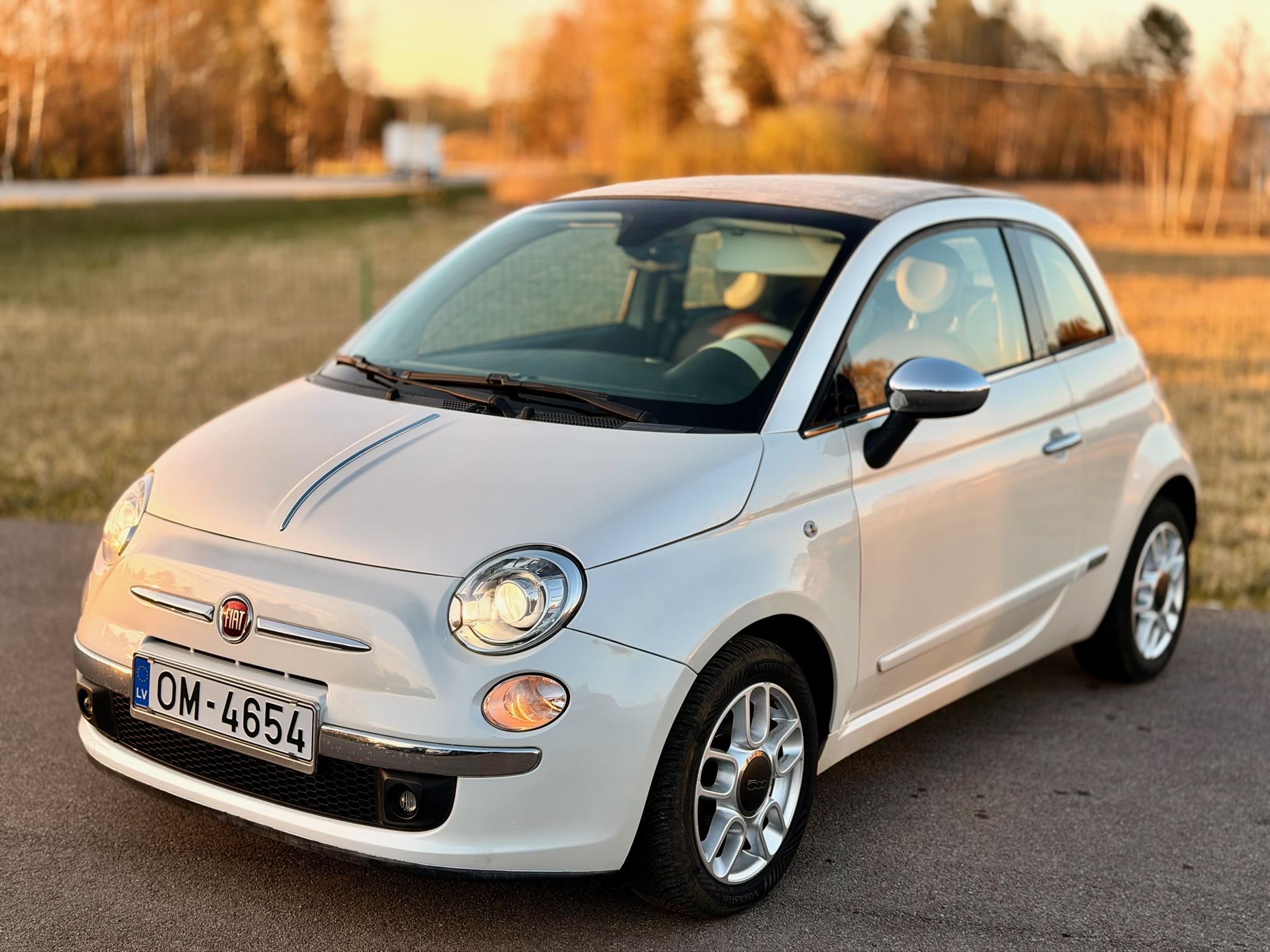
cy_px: 476
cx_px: 635
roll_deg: -1.0
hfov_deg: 39.7
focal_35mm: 48
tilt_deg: -10.6
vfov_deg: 30.3
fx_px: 1761
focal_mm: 6.76
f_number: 1.78
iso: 64
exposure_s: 1/519
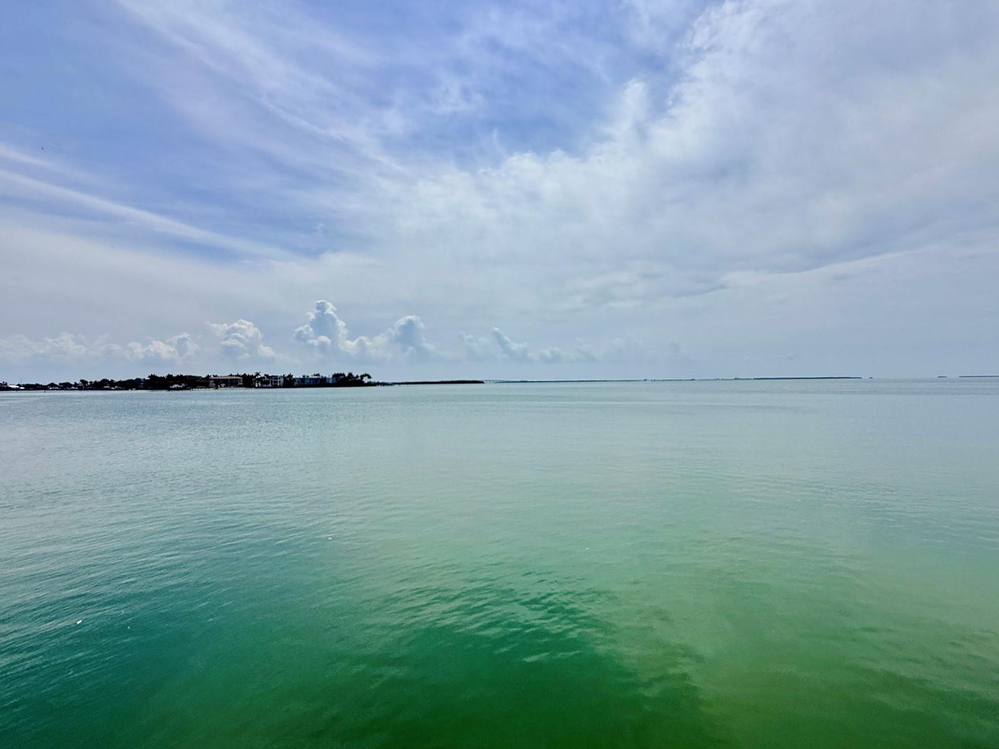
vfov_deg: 78.1
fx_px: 462
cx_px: 547
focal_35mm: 16
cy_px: 376
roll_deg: +0.3
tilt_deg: +1.7
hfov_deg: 94.2
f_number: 2.2
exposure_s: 1/6173
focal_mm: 2.22
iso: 40
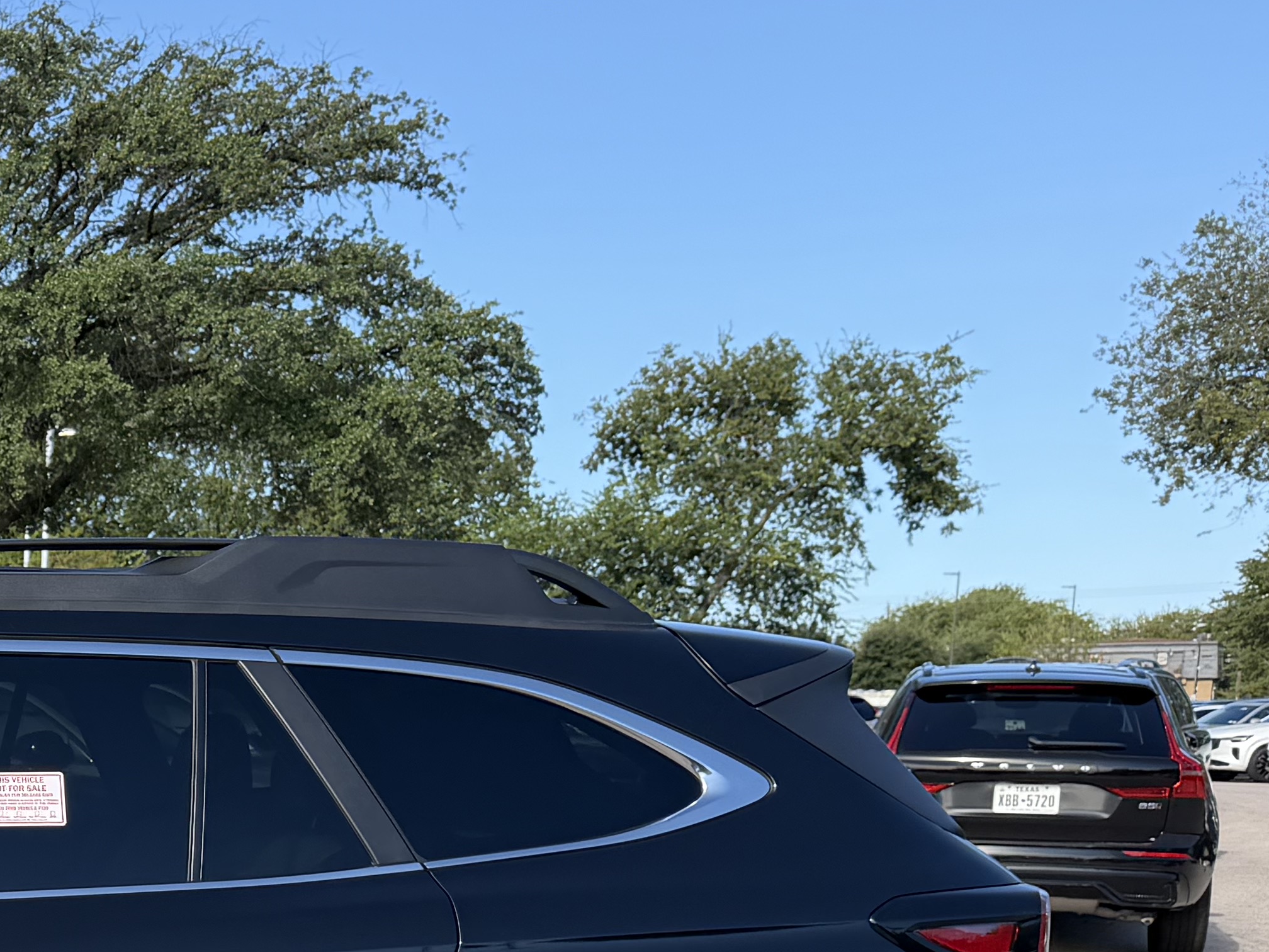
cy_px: 1043
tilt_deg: -5.6
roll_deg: -0.8
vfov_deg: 20.6
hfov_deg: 24.4
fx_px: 2493
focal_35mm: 68
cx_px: -439
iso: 80
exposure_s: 1/2110
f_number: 1.78
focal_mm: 6.76
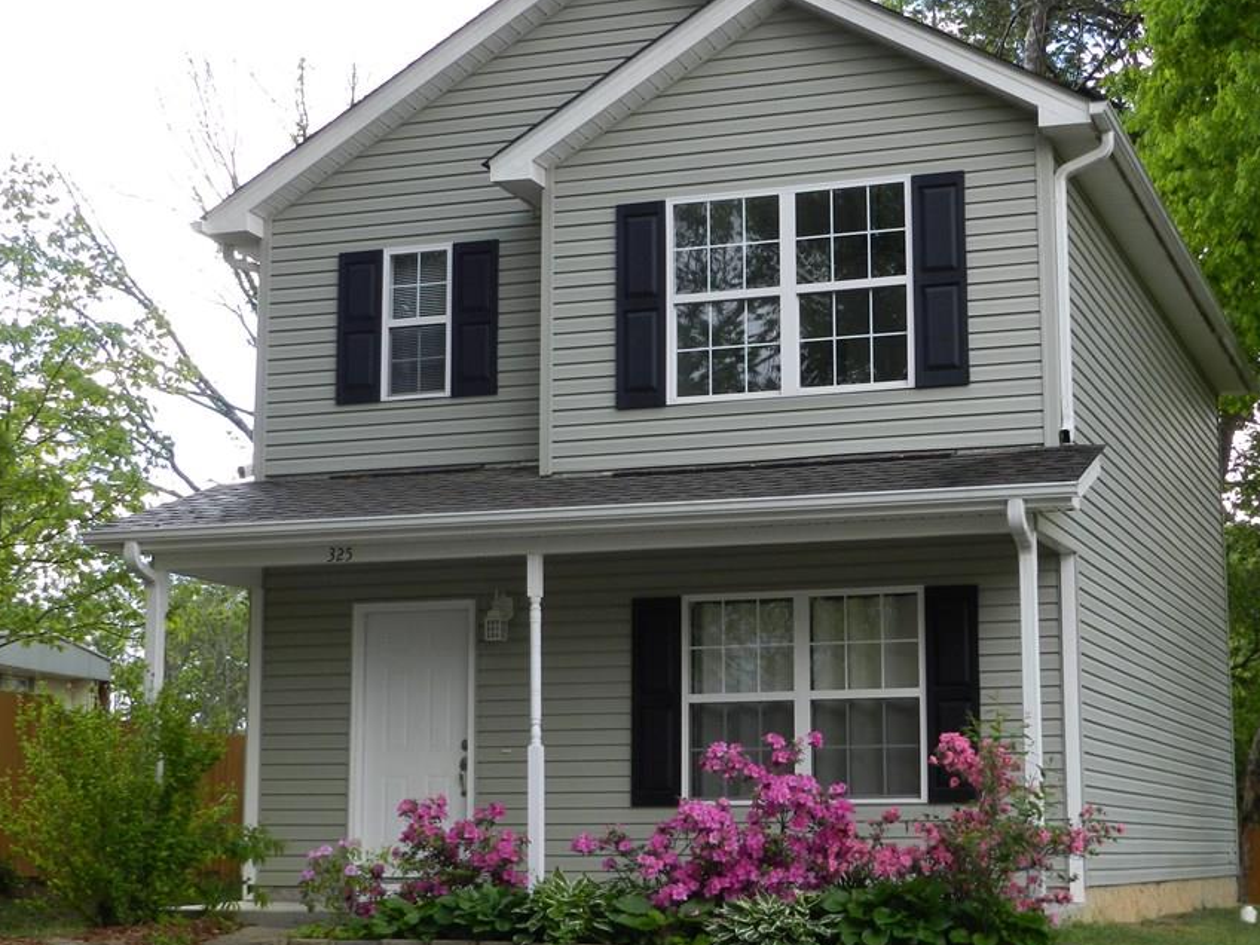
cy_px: 443
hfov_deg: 30.2
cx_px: 725
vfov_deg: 22.9
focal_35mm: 64
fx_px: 2330
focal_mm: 9.4
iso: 160
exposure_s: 1/125
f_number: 4.4
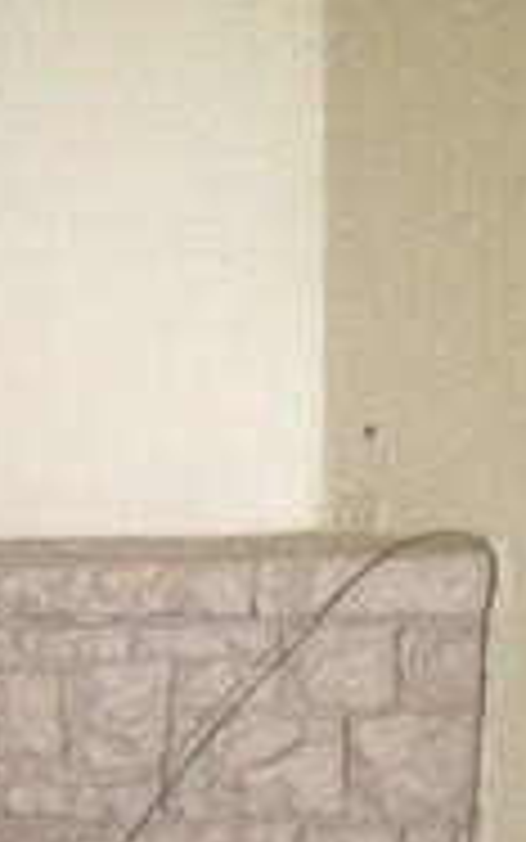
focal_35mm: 95
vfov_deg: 21.2
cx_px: 58
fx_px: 2177
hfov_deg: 13.7
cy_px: 824
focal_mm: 4.28
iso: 800
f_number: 2.4
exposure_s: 1/15
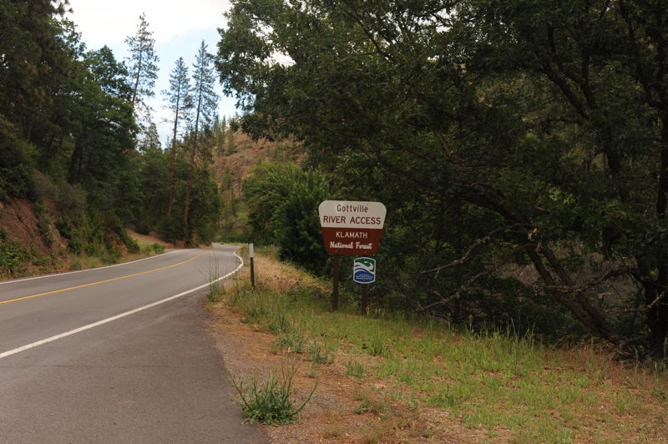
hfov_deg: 54.5
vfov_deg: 37.8
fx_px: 649
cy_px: 222
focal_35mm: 35
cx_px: 334
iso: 250
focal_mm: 35
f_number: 9
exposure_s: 1/125
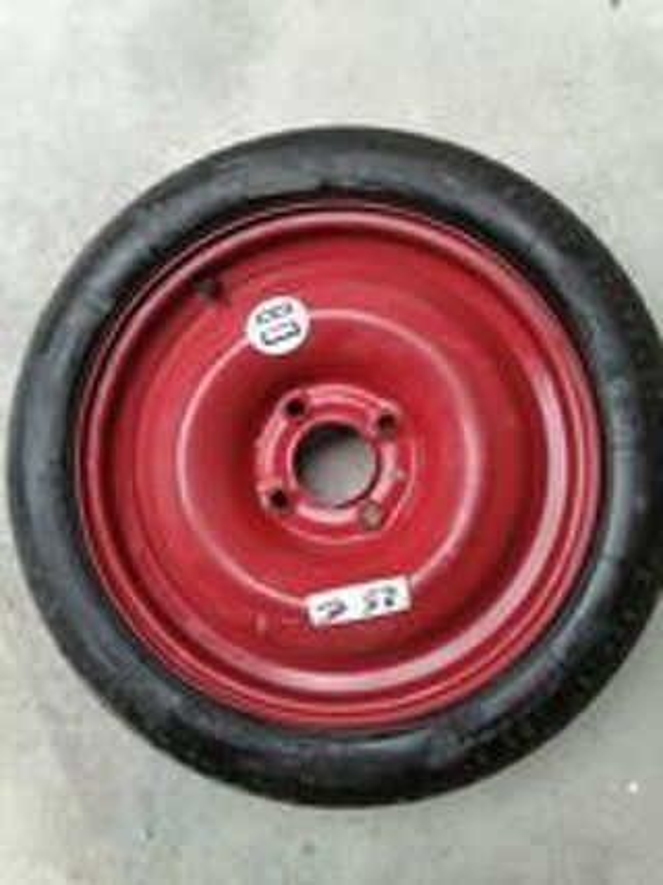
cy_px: 442
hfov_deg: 53.0
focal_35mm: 26
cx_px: 332
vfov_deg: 67.3
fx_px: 664
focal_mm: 5.3
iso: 64
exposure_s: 1/50
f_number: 1.8
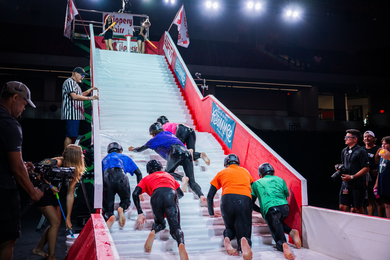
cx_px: 195
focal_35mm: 35
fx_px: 379
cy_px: 130
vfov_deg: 37.9
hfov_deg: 54.4
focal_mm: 35
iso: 640
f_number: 2.8
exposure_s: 1/640
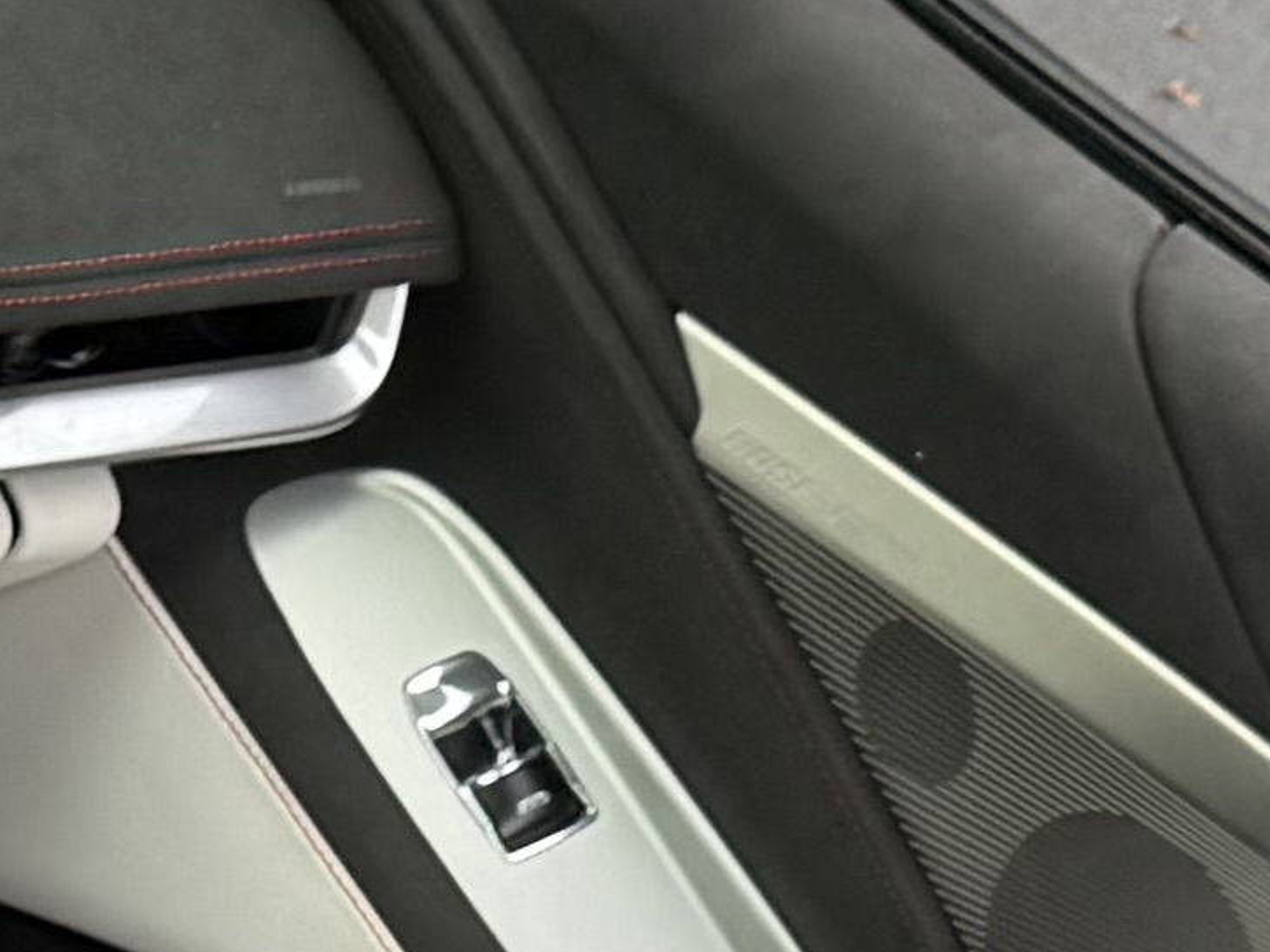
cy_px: 2375
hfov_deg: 10.3
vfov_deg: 7.3
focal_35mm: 189
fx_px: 6935
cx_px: -268
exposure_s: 1/992
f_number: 1.78
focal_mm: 6.76
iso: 80
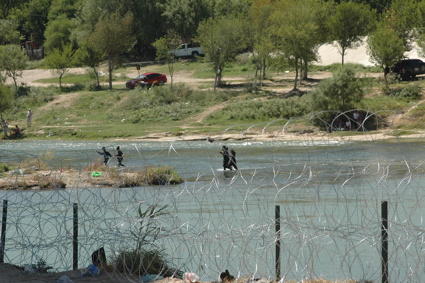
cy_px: 142
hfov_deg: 13.1
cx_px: 212
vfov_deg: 8.7
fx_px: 1858
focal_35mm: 158
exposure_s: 1/1000
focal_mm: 105
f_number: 8
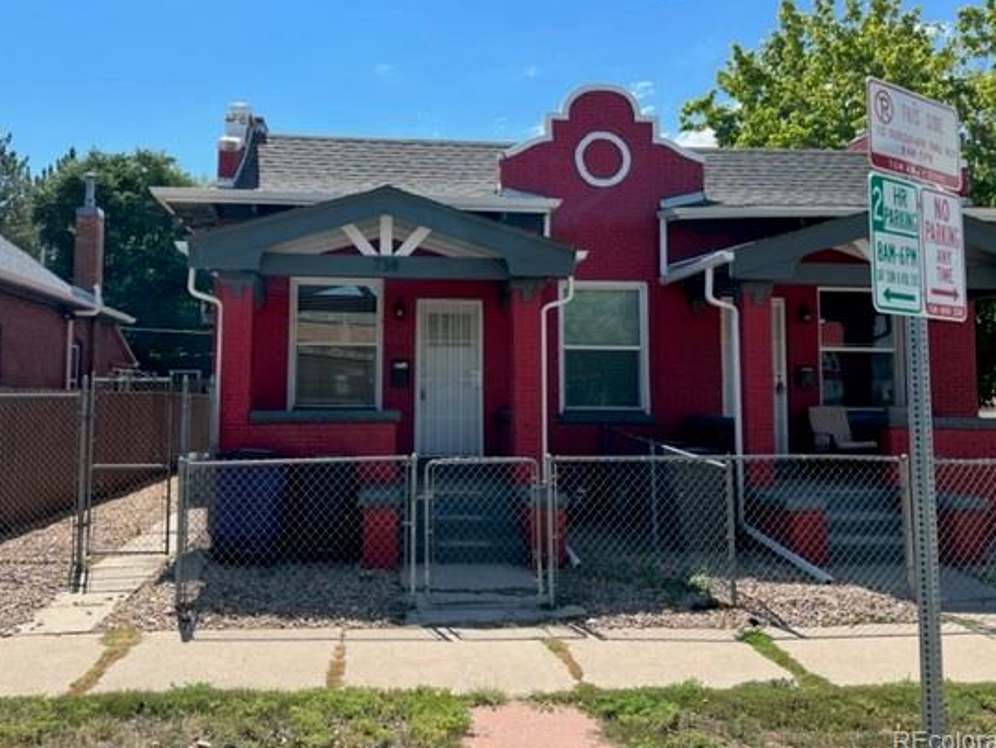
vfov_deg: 45.3
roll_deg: +0.7
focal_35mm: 31
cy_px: 316
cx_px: 447
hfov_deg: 58.2
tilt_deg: +5.2
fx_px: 892
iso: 50
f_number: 1.5
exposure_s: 1/3460
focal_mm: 5.7
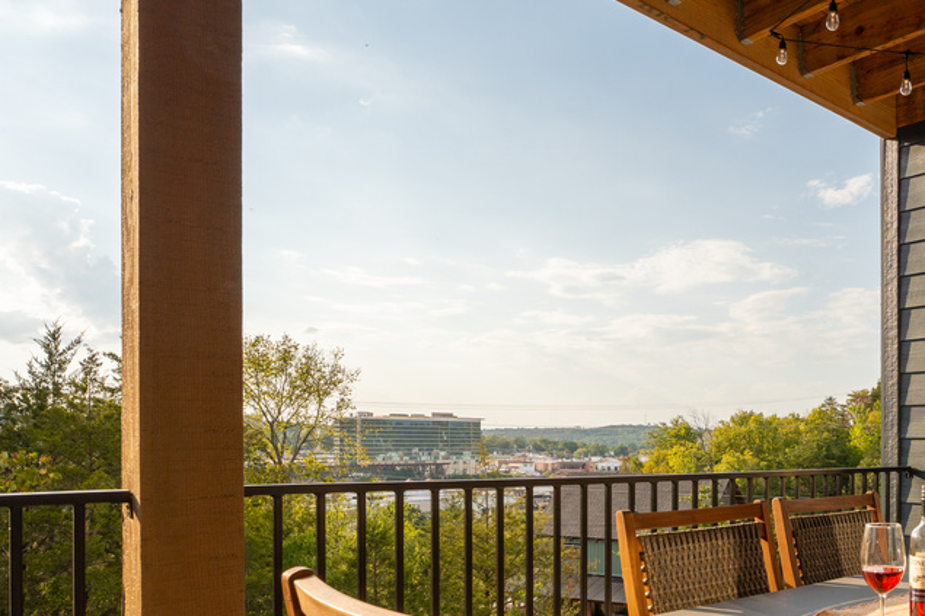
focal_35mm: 31
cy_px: 443
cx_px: 839
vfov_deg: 41.4
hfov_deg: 52.7
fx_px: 796
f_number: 8
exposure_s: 1/640
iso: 250
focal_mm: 16.4
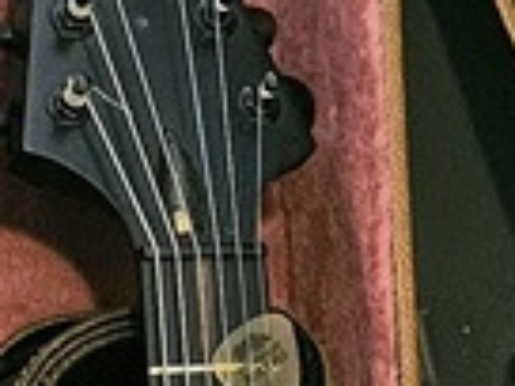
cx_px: -447
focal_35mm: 203
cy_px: 1434
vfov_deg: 6.3
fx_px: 3020
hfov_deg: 9.2
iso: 800
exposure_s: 1/25.1
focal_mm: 5.4
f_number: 1.8
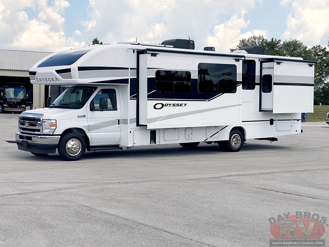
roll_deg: +0.8
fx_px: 494
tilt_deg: -3.0
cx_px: 164
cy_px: 124
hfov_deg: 36.8
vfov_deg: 28.0
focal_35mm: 52
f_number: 2
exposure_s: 1/3195
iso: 25
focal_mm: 6
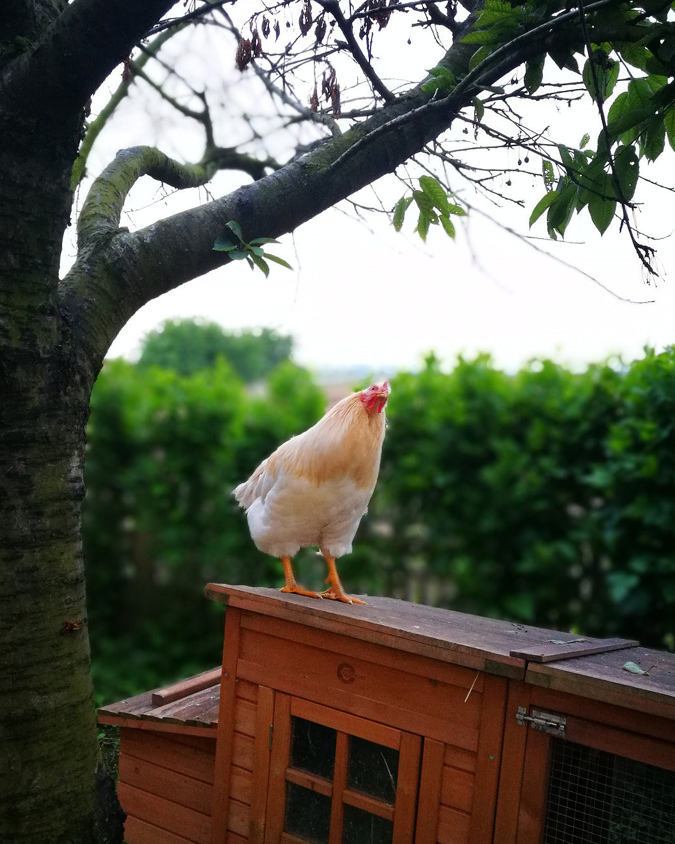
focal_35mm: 32
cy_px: 465
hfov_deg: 45.7
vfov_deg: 55.6
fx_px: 799
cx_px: 311
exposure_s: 1/33.3
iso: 320
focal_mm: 4.5
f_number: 4
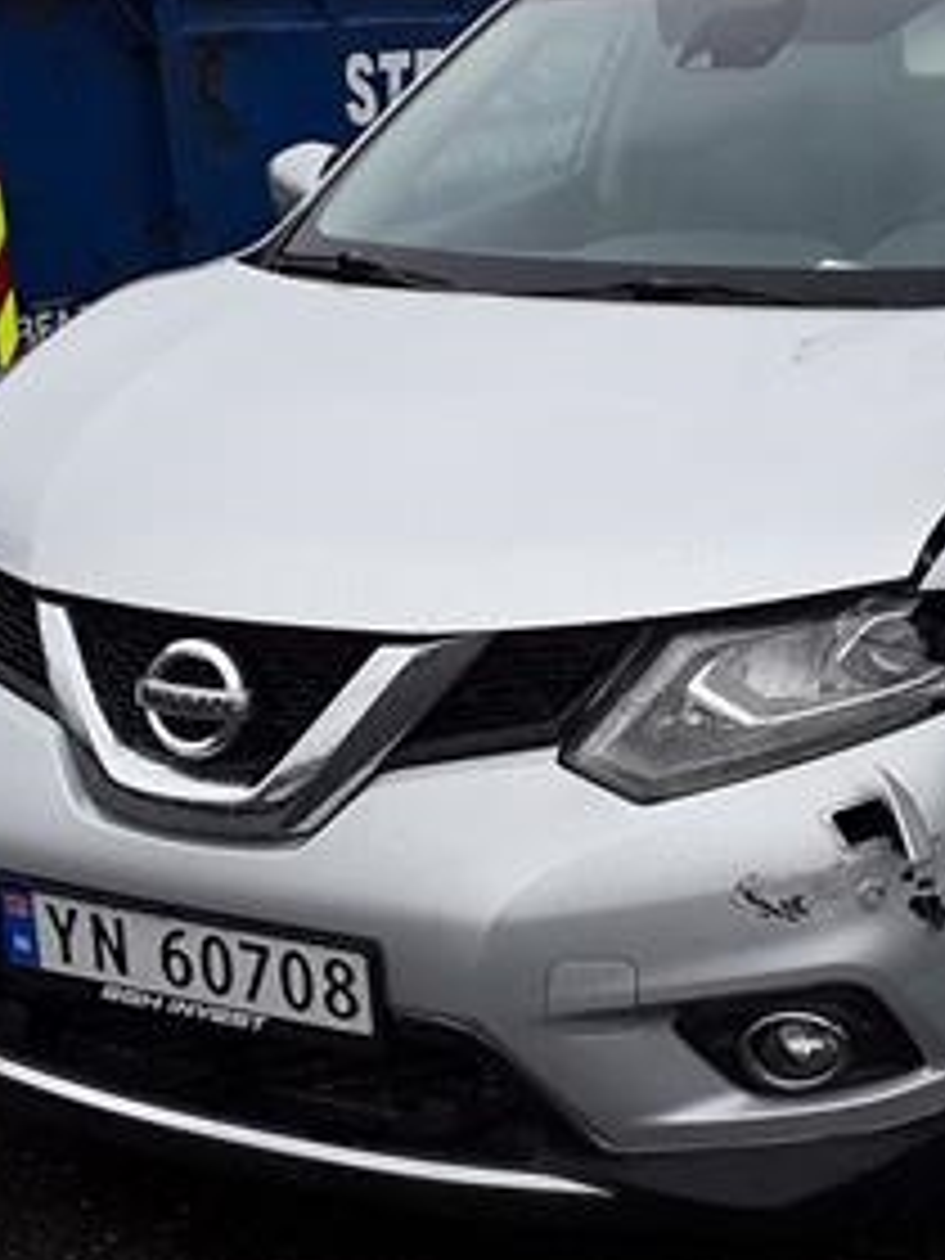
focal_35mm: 64
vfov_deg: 30.3
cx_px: 729
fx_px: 2330
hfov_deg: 22.7
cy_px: 680
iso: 40
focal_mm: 2.91
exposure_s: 1/438
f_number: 1.9
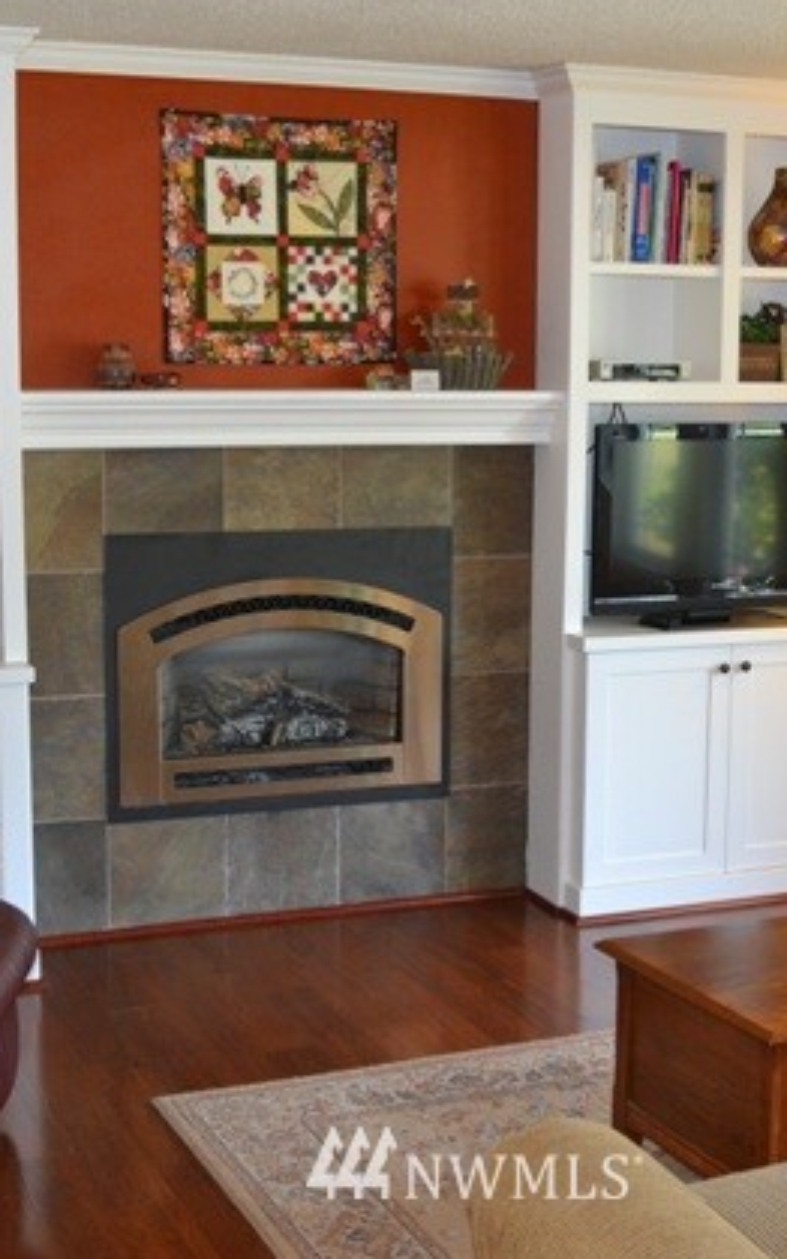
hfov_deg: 23.1
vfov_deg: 36.3
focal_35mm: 56
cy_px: 636
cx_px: 475
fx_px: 1921
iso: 1100
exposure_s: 1/60
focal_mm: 24
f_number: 4
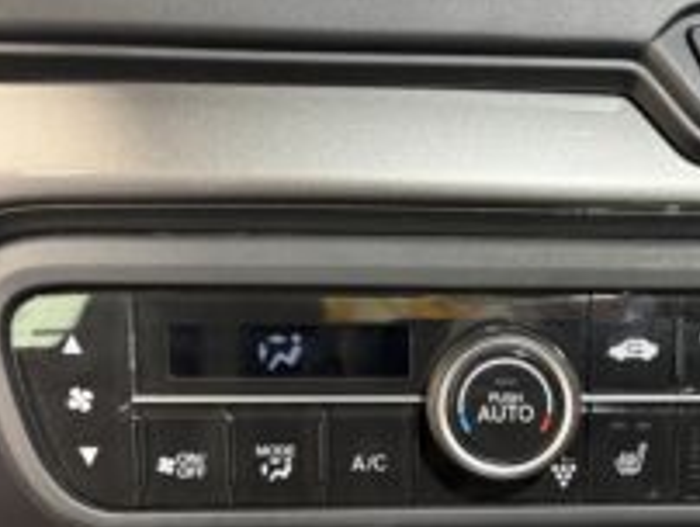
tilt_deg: -11.7
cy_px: 387
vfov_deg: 31.7
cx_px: 537
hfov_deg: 40.7
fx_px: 911
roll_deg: +0.7
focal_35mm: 45
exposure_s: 1/25
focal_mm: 5.96
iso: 500
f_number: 1.6
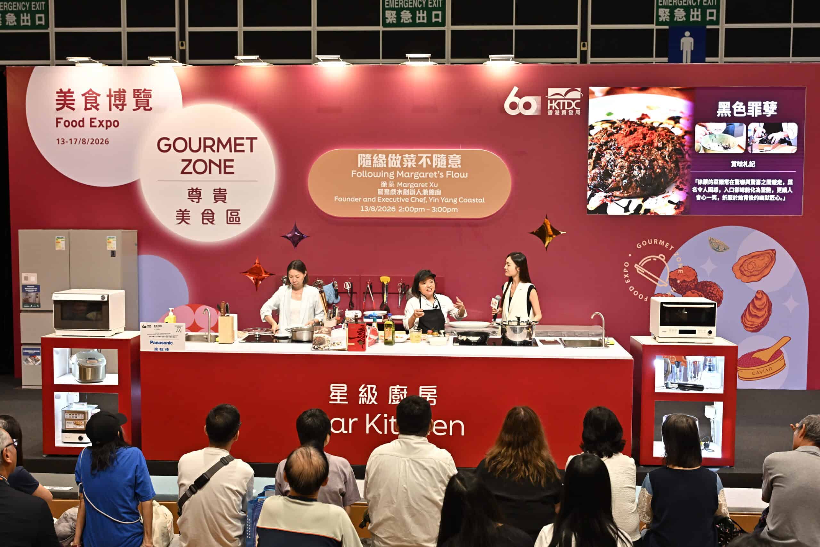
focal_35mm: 42
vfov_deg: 31.9
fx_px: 957
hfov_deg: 46.4
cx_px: 410
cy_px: 274
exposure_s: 1/160
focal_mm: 42
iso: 1000
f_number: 4
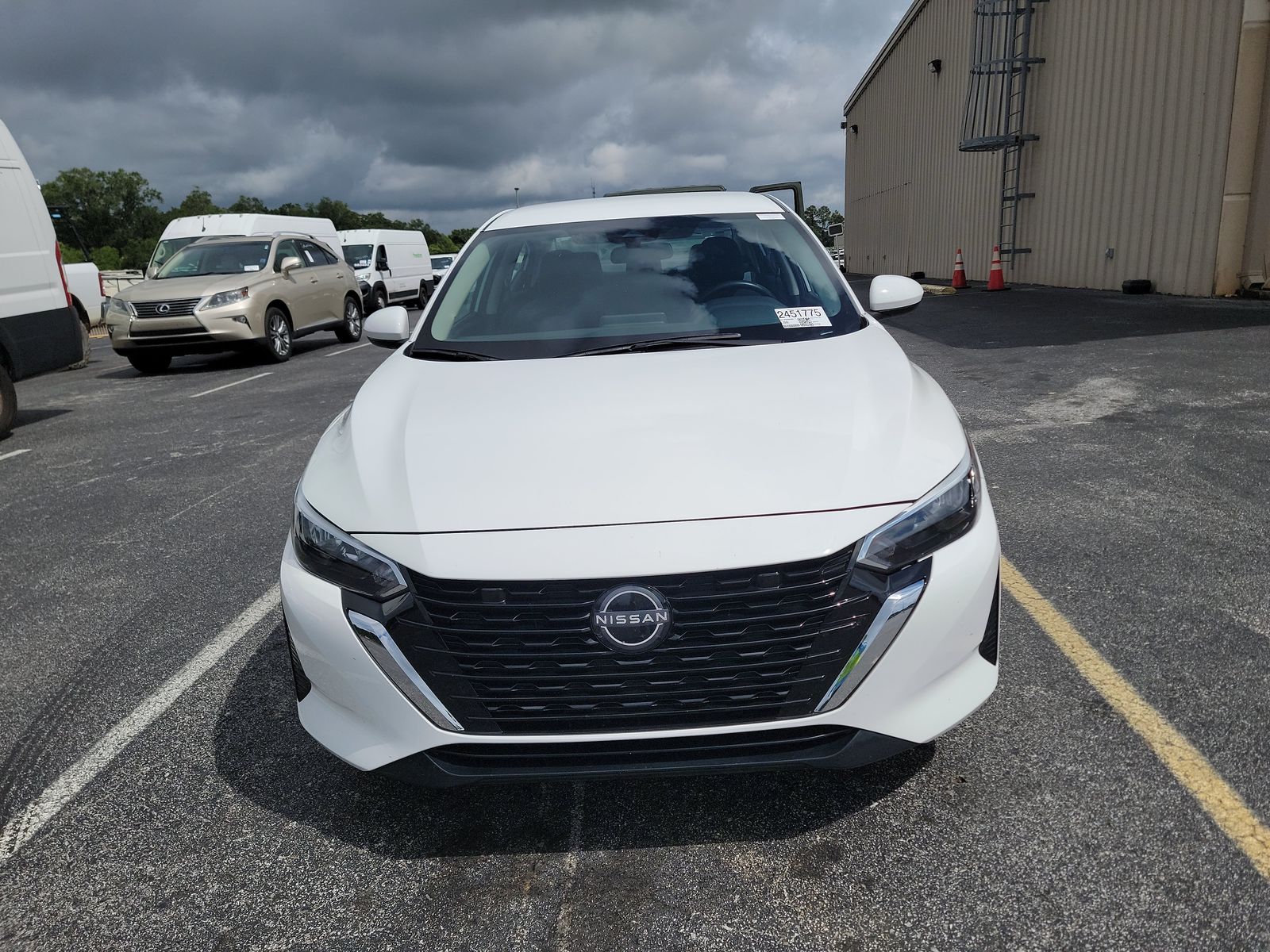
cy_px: 476
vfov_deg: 56.8
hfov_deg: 71.6
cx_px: 635
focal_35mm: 24
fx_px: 881
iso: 50
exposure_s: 1/2960
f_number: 1.8
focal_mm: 6.7
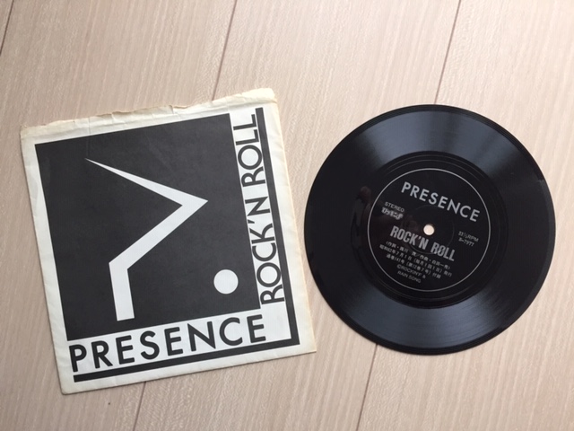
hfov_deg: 61.7
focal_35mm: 29
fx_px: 481
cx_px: 287
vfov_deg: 48.2
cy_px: 216
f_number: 2.2
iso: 50
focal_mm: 4.15
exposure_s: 1/30
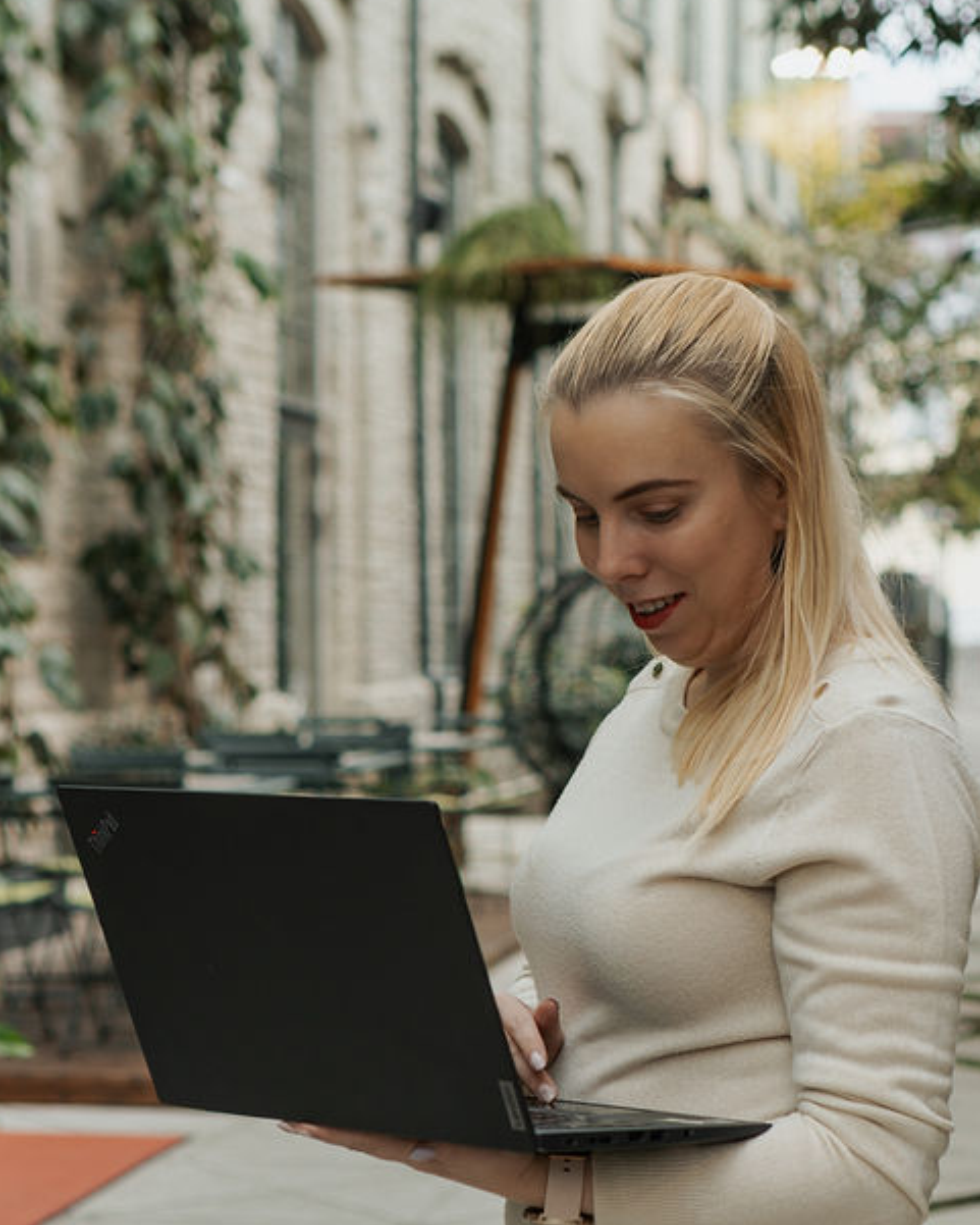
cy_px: 682
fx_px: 3045
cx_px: 646
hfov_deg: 18.2
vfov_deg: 22.7
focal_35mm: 84
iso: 125
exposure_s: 1/250
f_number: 2.5
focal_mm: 35
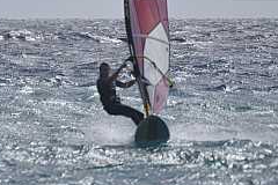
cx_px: 112
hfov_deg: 2.1
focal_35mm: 961
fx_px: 7420
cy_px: 61
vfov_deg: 1.4
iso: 280
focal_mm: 300
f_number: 5.6
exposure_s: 1/3200
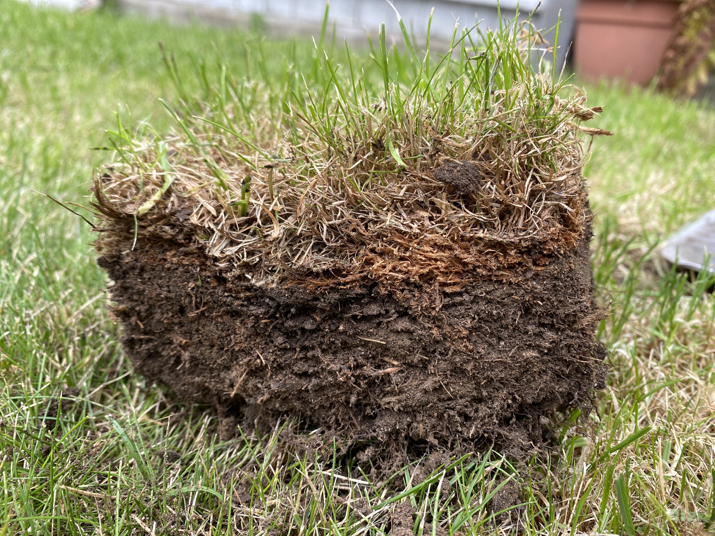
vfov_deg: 53.1
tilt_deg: -27.5
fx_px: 537
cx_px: 358
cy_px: 268
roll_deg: -7.4
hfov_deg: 67.3
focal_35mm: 26
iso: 32
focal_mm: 4.25
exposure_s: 1/223
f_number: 1.8
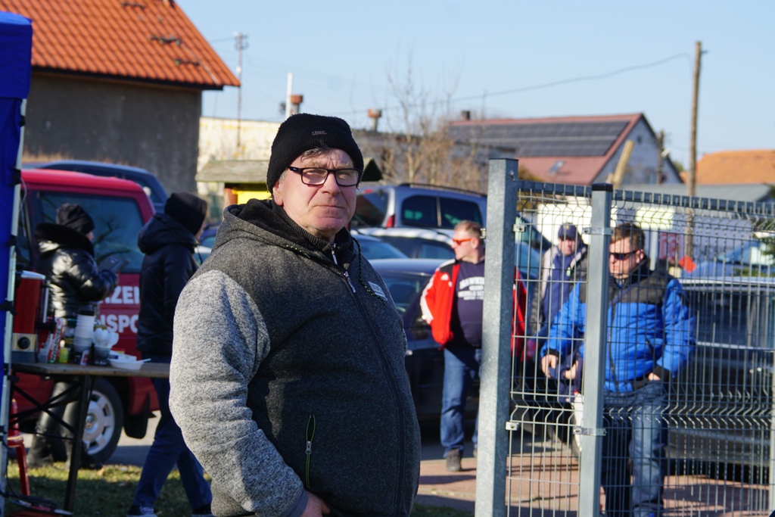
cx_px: 388
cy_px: 258
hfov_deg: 18.2
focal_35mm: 112
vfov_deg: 12.2
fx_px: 2422
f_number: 7.1
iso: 100
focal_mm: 75
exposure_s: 1/200
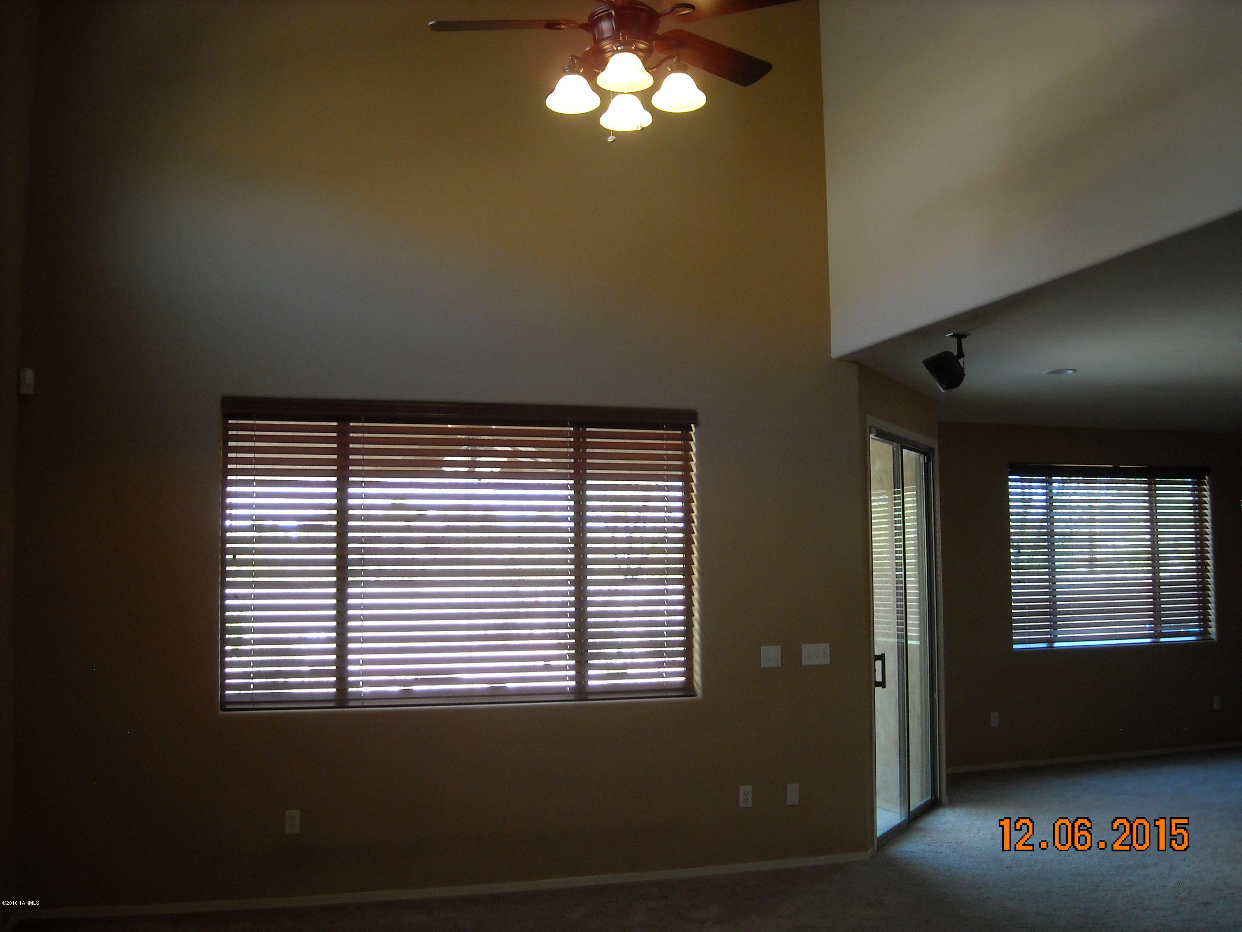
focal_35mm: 35
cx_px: 621
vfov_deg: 40.7
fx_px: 1256
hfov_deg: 52.6
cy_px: 466
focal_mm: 5.7
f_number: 2.8
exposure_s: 1/60
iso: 200
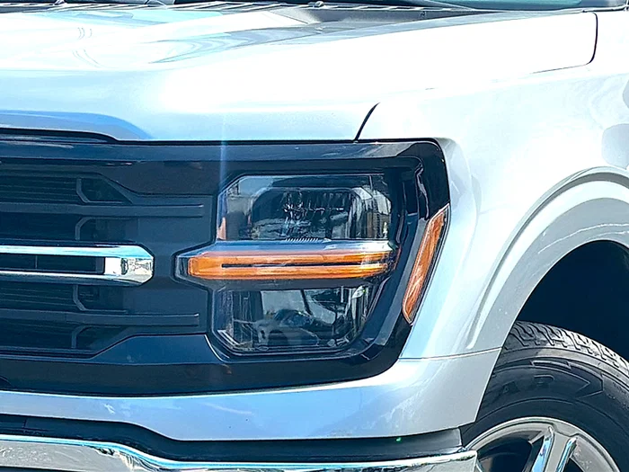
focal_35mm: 100
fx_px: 1817
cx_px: 314
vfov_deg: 14.8
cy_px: 236
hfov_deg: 19.6
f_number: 1.78
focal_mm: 6.86
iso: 64
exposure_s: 1/2674
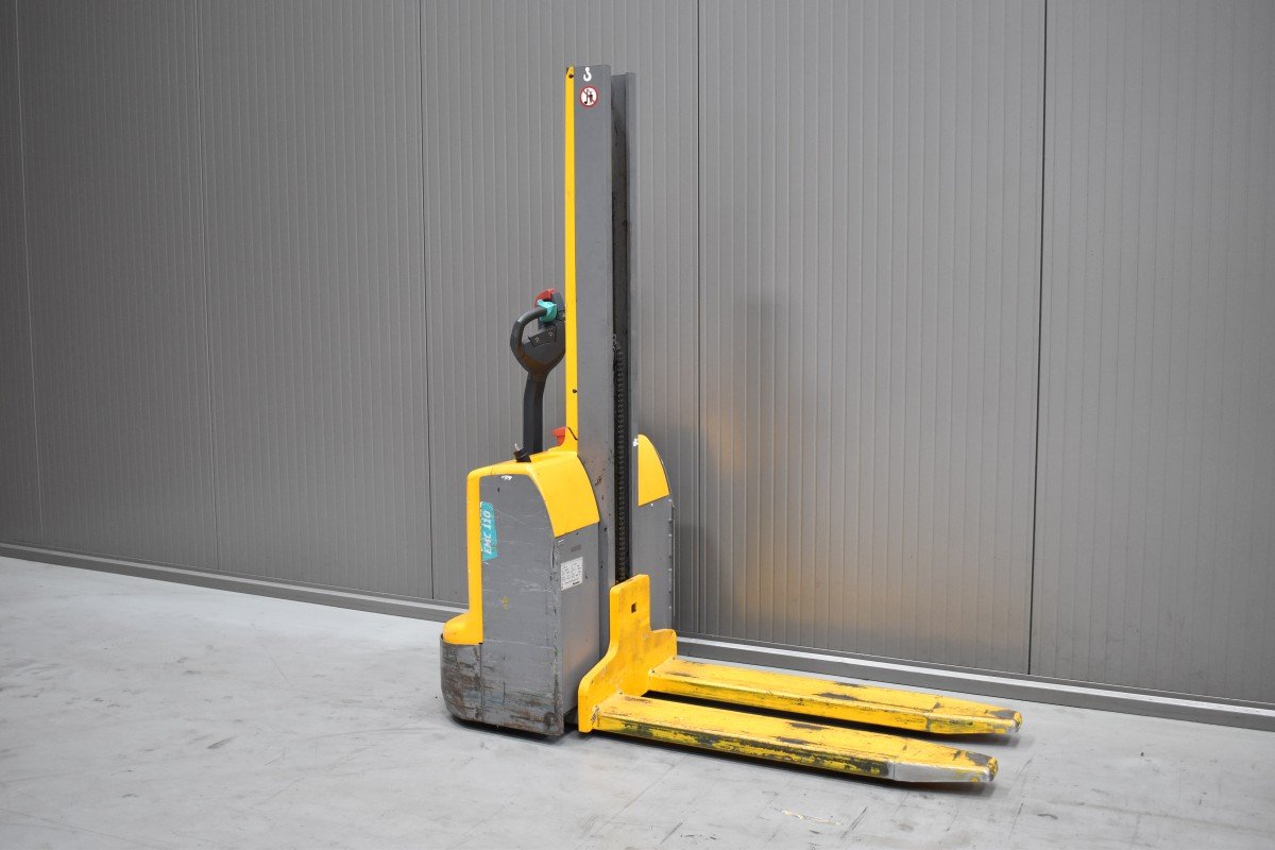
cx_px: 638
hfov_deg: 55.1
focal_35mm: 34
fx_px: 1222
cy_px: 425
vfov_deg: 38.4
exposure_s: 1/50
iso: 1250
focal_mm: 23
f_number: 4.5
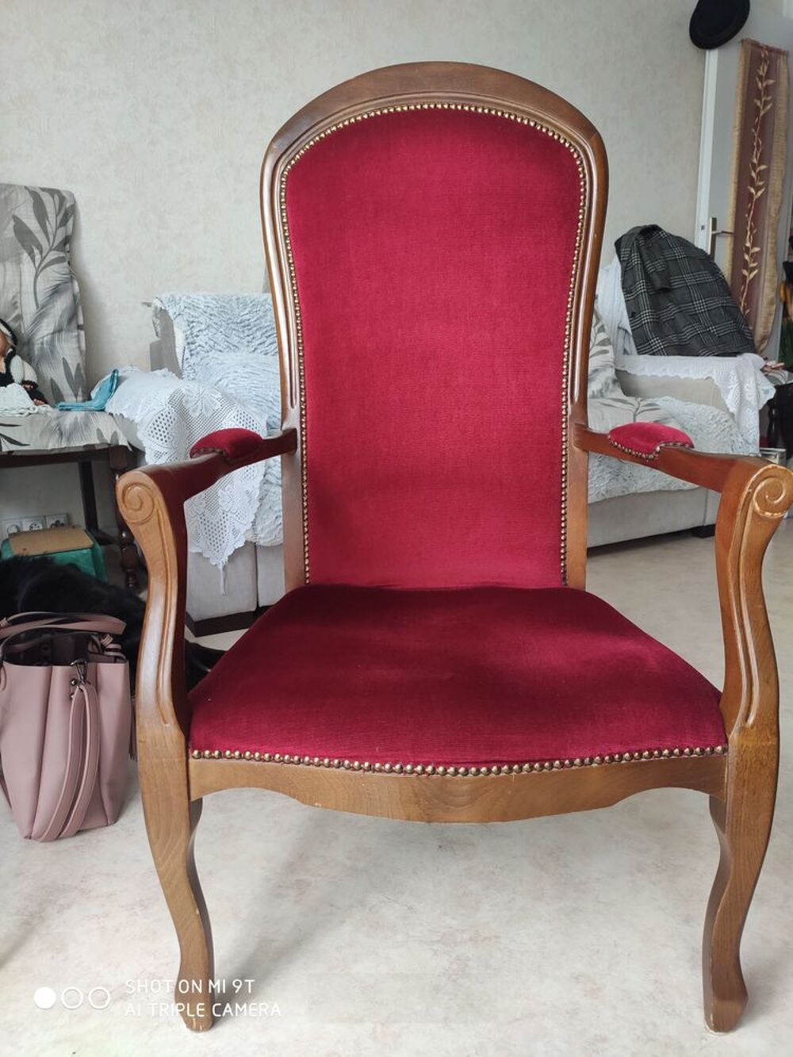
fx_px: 794
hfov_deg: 53.1
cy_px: 528
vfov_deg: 67.3
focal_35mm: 26
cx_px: 396
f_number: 1.75
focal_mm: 4.77
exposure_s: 1/50
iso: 382
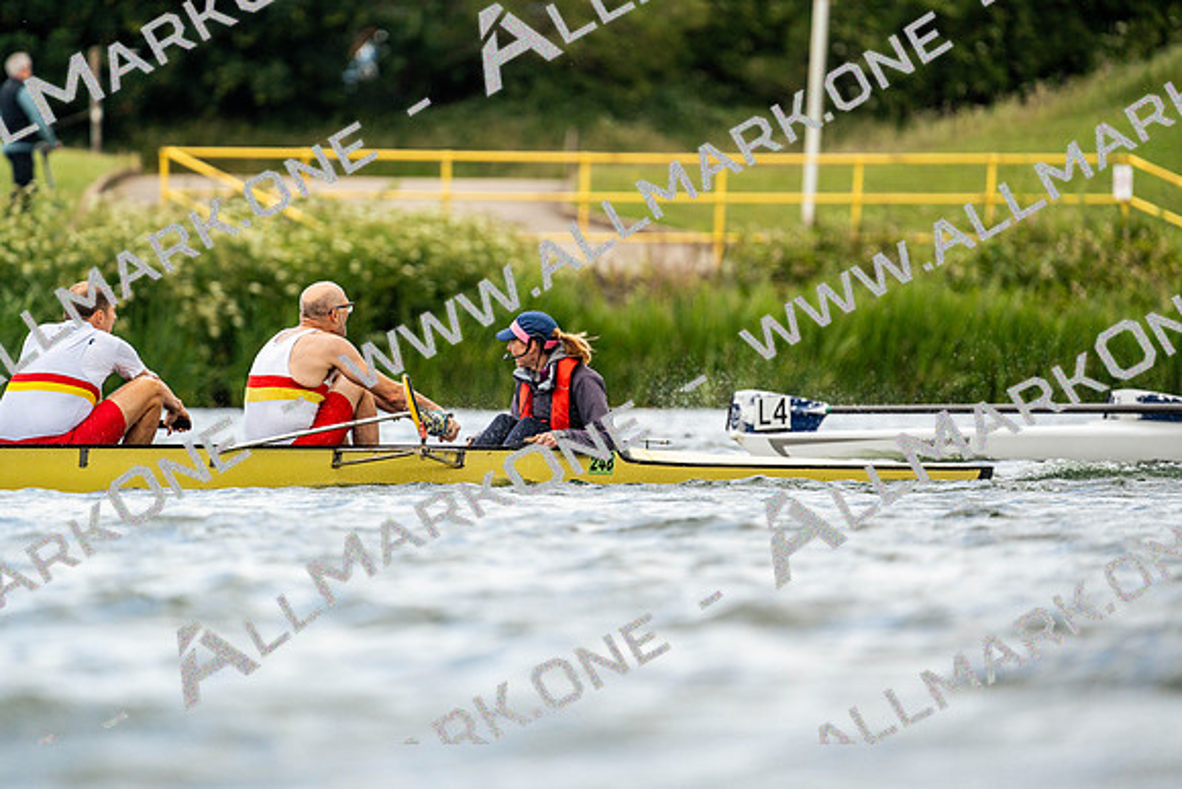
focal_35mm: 600
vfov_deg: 2.3
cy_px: 394
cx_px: 591
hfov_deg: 3.4
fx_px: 19704
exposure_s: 1/2000
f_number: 6.3
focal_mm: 600
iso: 500
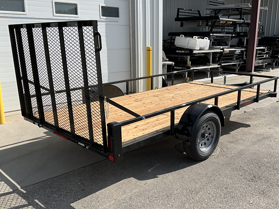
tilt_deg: -14.6
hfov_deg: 51.2
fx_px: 290
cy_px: 114
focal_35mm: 36
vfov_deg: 39.6
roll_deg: -1.0
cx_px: 156
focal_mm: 3
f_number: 1.8
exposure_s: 1/2058
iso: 25
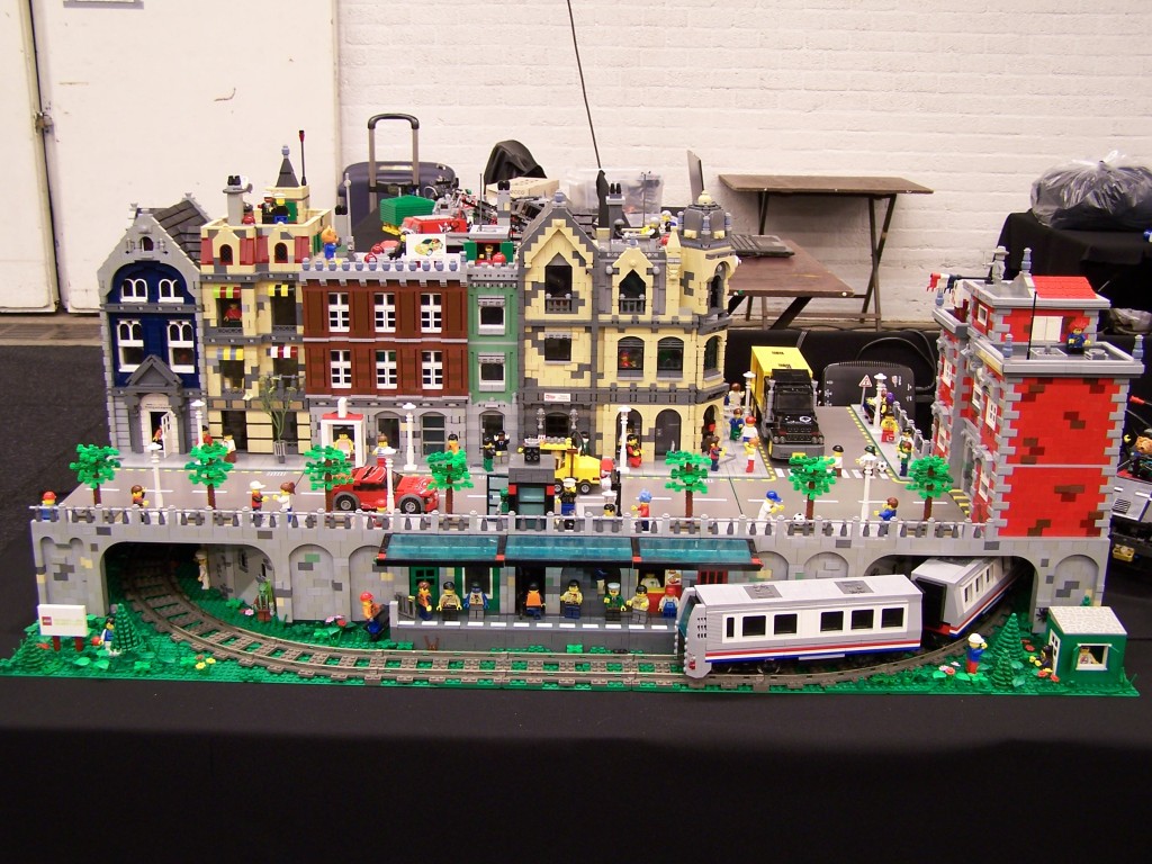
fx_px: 1265
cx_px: 576
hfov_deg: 49.0
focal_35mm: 38
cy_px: 432
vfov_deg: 37.7
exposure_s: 1/2
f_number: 2.8
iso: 80
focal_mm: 6.3
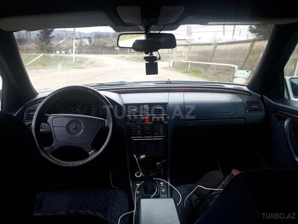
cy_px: 112
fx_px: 232
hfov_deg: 65.3
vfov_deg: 51.4
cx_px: 149
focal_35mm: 27
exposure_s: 1/100
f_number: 1.9
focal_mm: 3.6
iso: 50
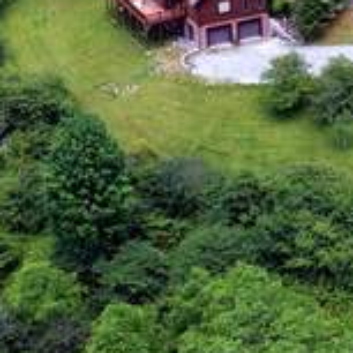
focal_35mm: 177
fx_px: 2042
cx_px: 425
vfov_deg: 9.4
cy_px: 637
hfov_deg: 9.7
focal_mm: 8.67
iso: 100
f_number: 1.8
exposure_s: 1/800
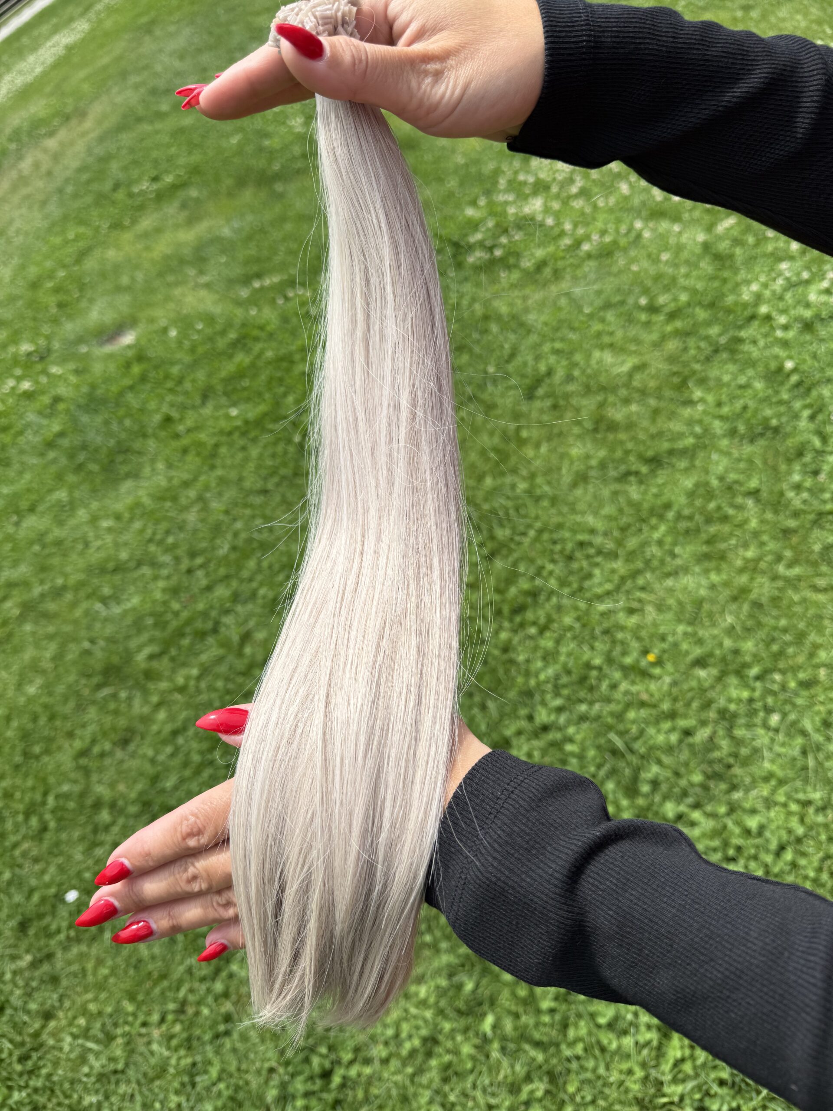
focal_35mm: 24
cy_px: 556
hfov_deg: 56.8
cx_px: 416
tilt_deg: -44.5
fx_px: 770
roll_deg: +15.7
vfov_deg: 71.6
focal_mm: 6.76
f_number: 1.78
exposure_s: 1/3145
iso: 80
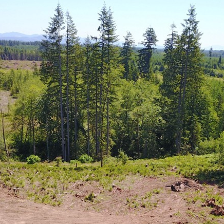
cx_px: 139
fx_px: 395
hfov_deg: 31.5
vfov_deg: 30.6
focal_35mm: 54
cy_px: 188
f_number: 2.2
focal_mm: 4.73
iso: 100
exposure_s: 1/633
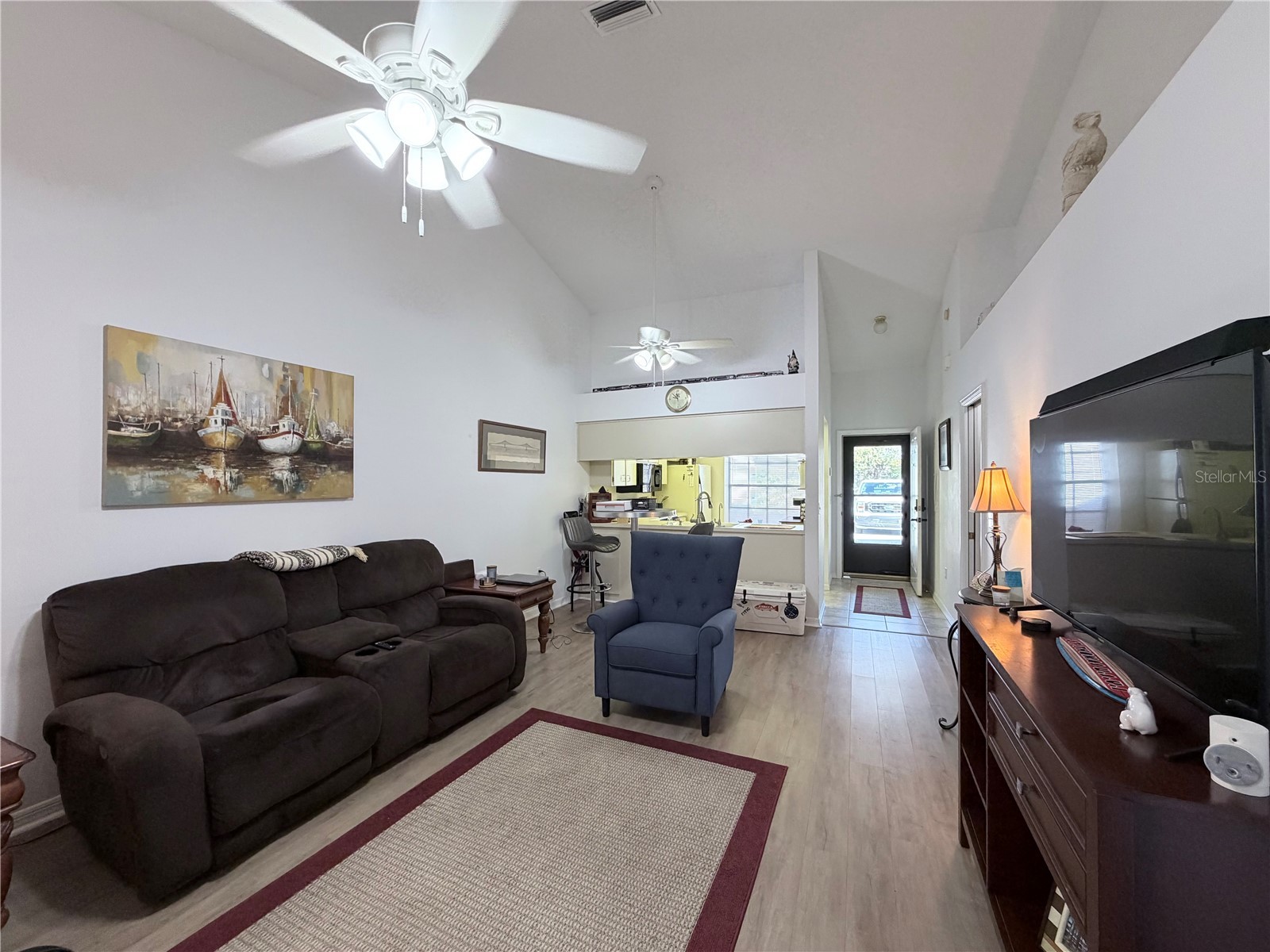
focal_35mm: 14
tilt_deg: +1.1
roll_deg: +0.0
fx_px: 514
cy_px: 476
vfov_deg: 85.7
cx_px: 635
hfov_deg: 102.1
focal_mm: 2.22
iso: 250
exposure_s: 1/60
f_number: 2.2
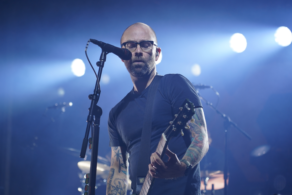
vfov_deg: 13.0
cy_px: 98
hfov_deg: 19.5
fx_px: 852
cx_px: 146
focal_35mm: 105
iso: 500
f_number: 4
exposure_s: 1/160
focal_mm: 105
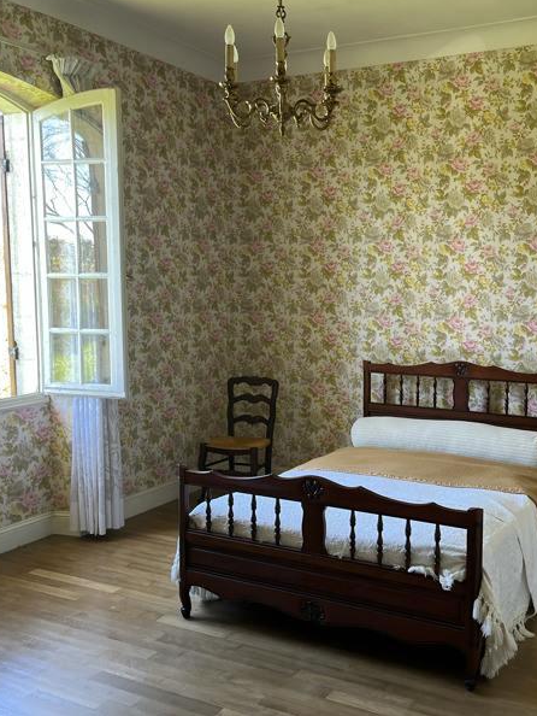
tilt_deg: -6.0
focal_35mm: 35
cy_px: 356
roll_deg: -0.8
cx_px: 368
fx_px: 723
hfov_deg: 40.1
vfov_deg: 52.6
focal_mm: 5.1
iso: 125
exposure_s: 1/121
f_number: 1.6
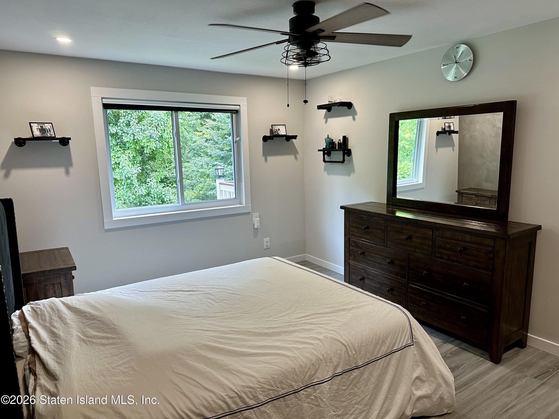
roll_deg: +1.5
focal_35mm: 24
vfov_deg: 56.8
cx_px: 280
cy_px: 210
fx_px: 388
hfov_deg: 71.6
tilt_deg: -11.3
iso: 200
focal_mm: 6.86
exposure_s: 1/120
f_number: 1.78
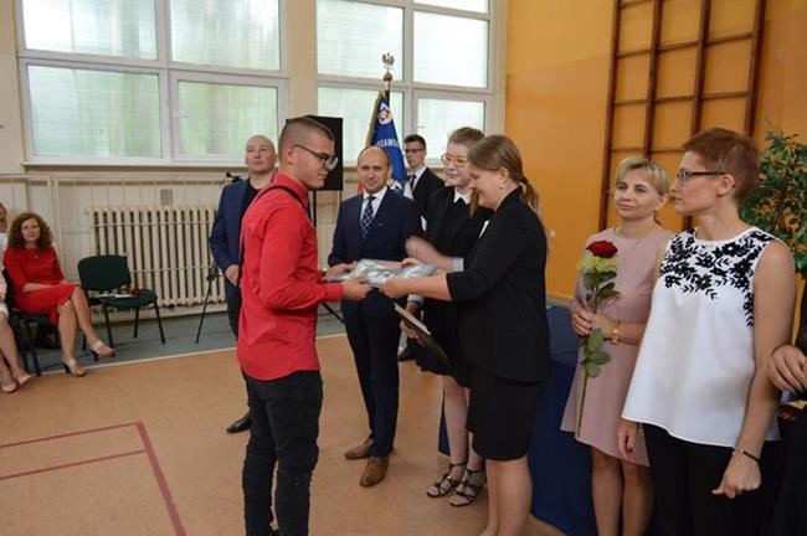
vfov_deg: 47.8
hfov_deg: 67.4
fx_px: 605
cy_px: 268
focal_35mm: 27
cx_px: 404
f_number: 3.5
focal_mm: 18
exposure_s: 1/60
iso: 400
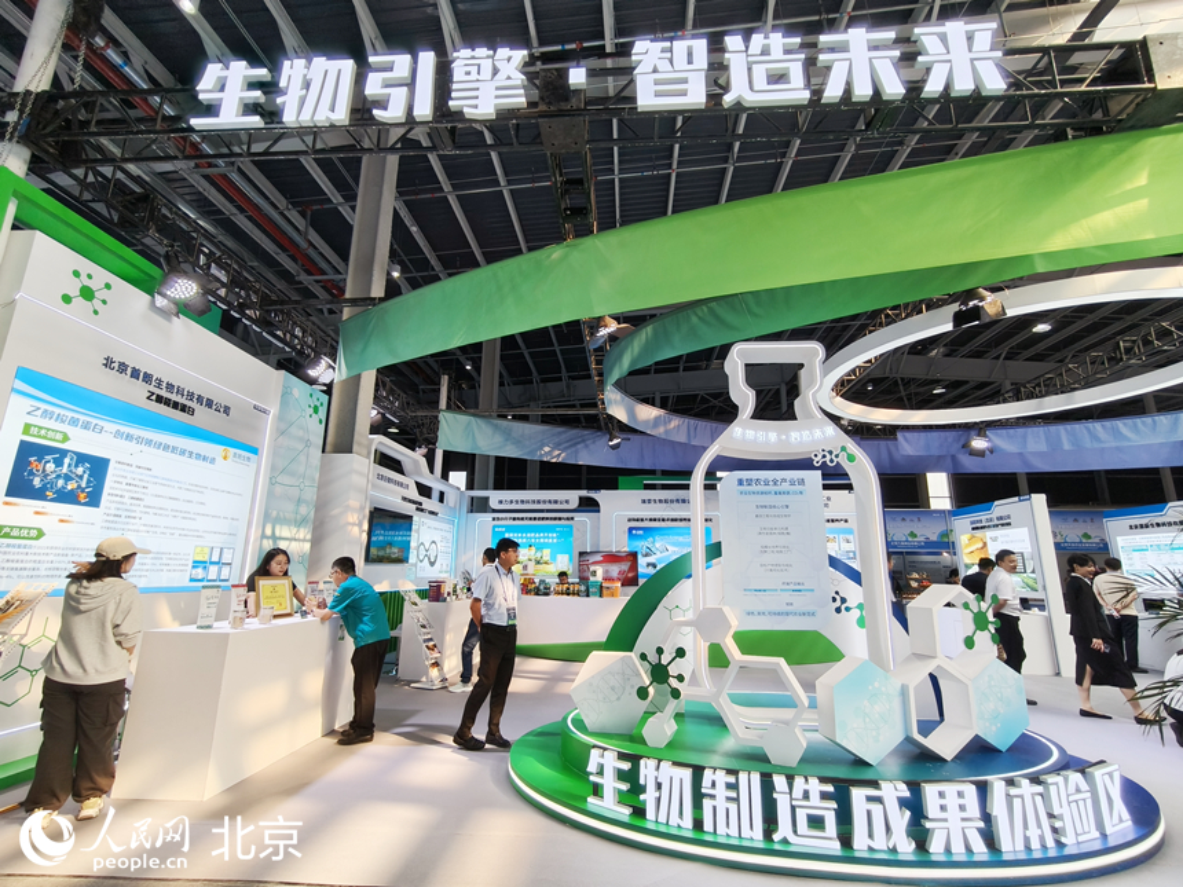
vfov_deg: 81.7
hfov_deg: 98.2
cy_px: 444
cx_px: 592
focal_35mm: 15
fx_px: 513
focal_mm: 2.32
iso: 64
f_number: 2
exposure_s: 1/100
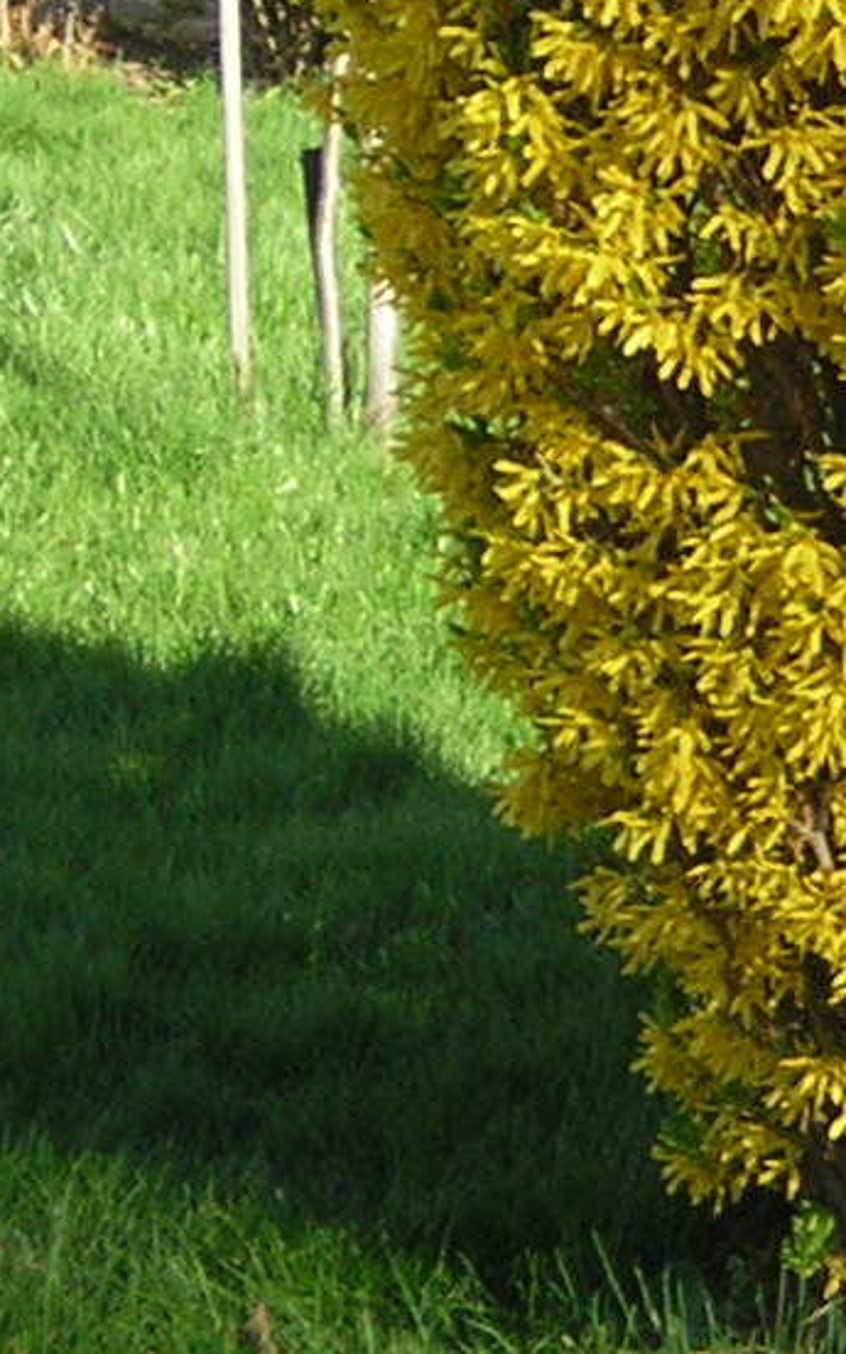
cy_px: 513
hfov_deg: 6.0
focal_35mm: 215
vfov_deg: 9.8
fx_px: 7931
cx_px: 1187
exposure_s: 1/154
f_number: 3.6
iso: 50
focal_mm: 9.1
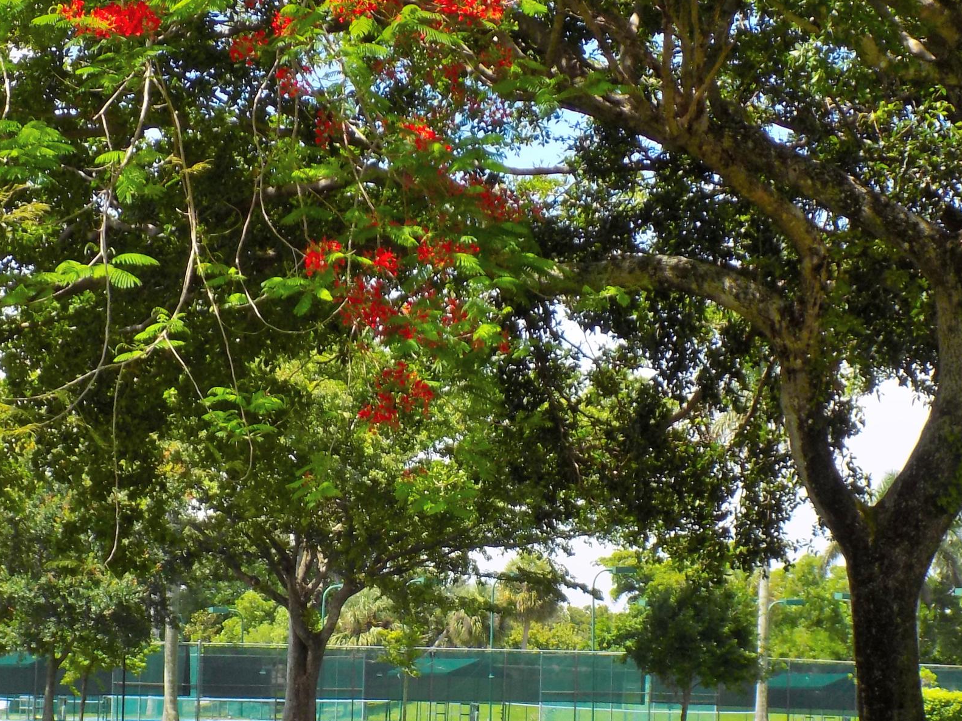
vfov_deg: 13.1
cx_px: 394
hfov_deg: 17.6
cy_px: 620
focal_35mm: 112
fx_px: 3113
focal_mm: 10.5
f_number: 4
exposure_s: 1/320
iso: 80
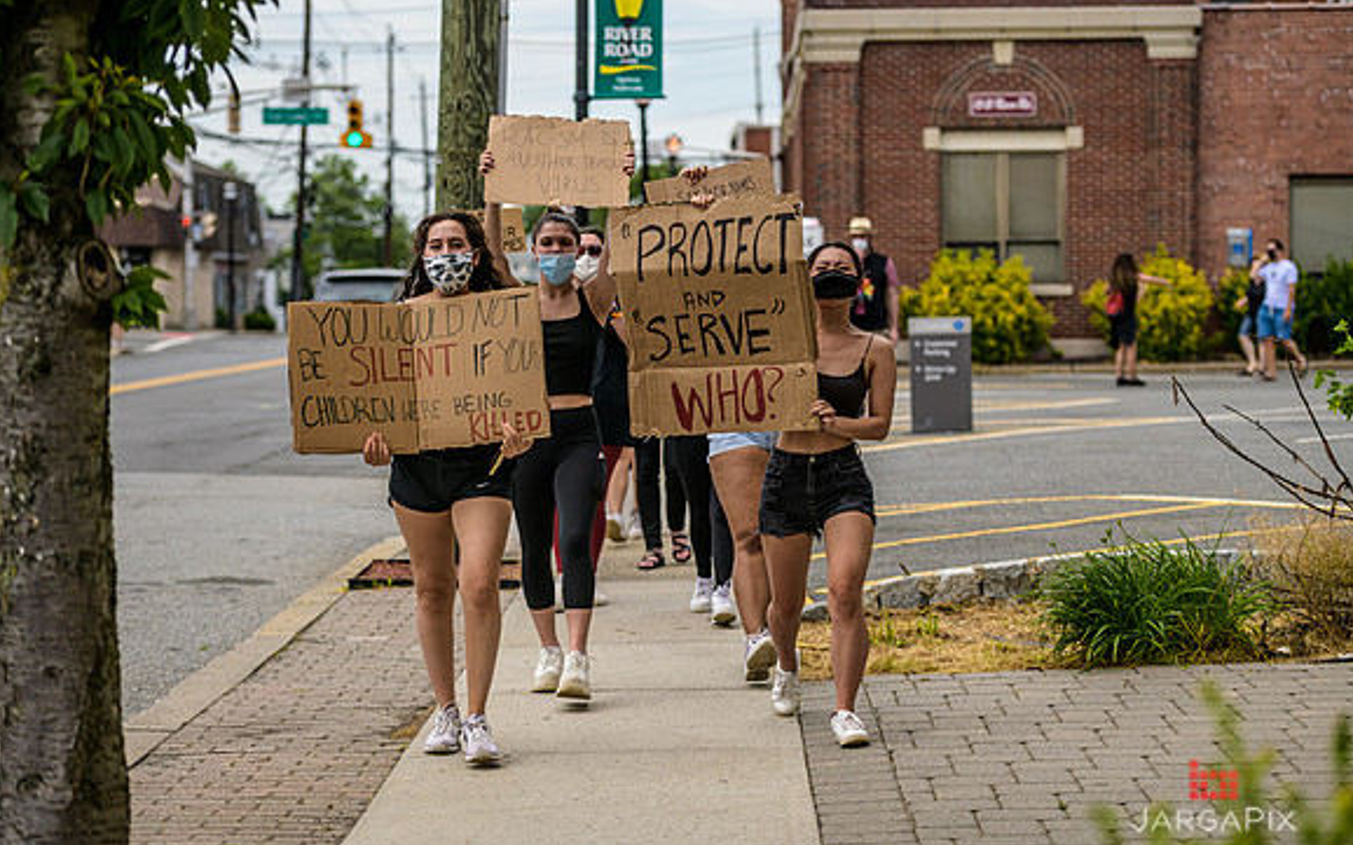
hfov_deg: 23.6
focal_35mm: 88
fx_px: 3244
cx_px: 676
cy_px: 430
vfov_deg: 14.8
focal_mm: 86
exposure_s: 1/2500
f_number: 3.2
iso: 200
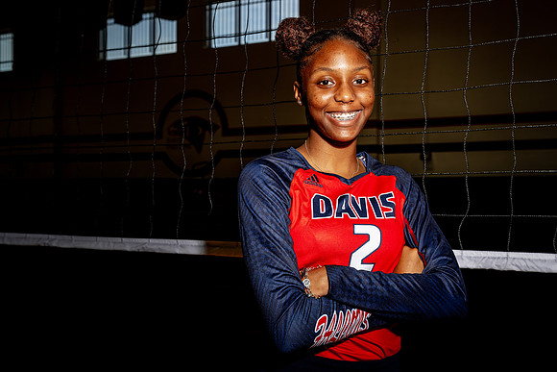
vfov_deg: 31.2
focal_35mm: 43
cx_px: 278
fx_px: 665
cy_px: 186
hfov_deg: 45.4
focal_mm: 43
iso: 100
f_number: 6.3
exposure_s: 1/125
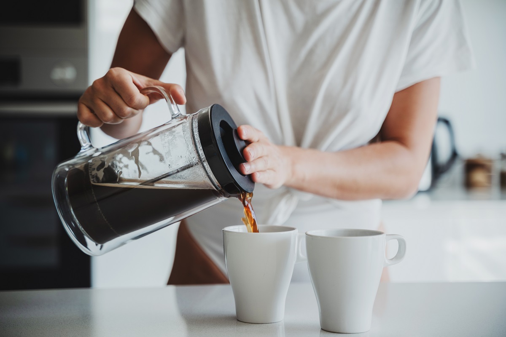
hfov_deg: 28.8
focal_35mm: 70
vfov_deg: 19.5
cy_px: 168
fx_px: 984
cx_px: 253
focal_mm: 70
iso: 200
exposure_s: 1/250
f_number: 2.8
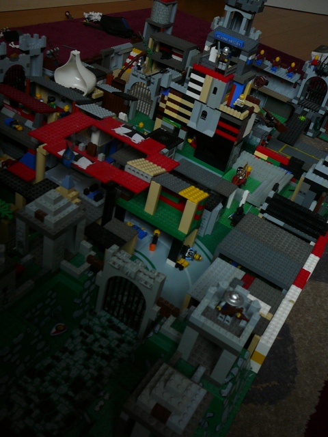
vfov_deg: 52.6
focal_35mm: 35
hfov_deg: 40.7
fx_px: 442
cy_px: 218
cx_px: 164
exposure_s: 1/160
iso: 100
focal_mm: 5.2
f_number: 2.8
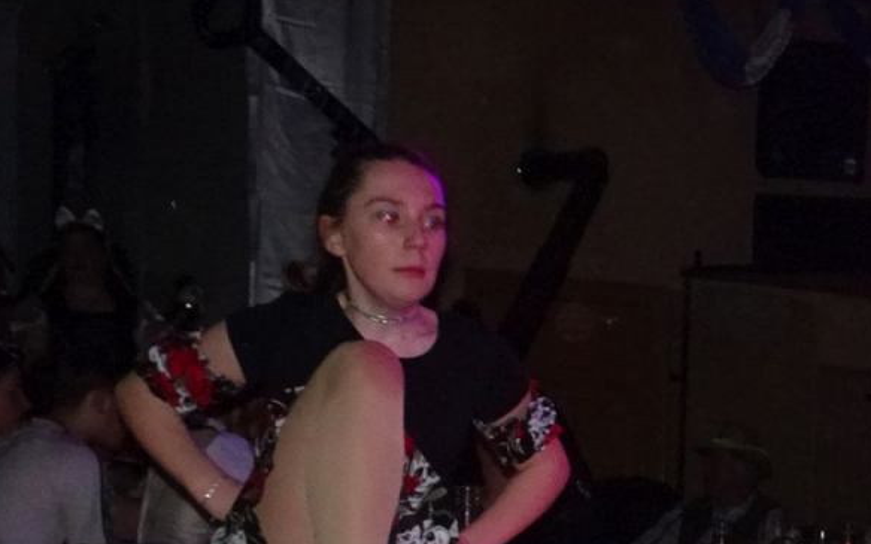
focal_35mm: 93
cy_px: 617
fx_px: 2208
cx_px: 1020
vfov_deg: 13.7
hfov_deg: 20.9
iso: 800
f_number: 4
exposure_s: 1/500
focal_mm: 5.43
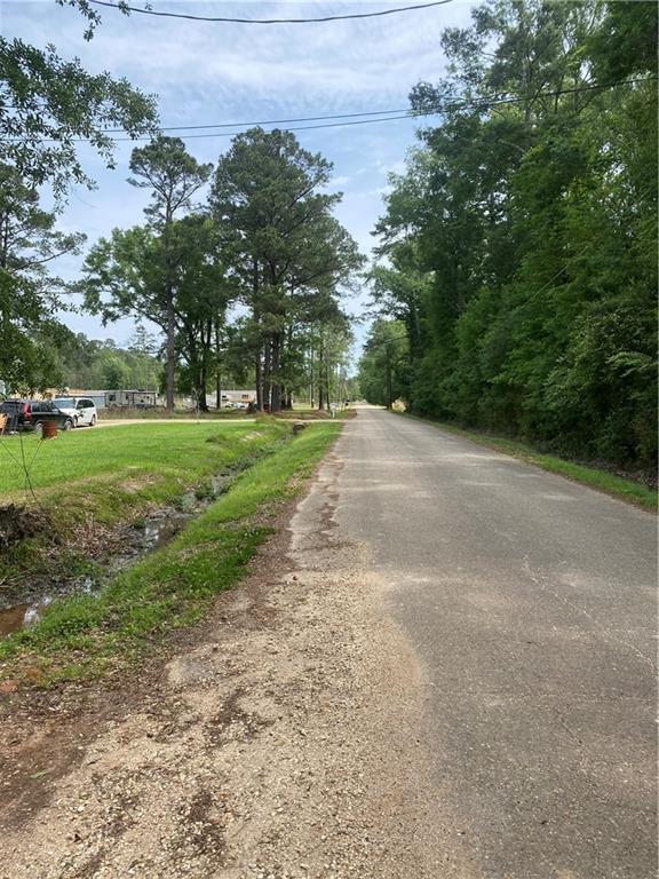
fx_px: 660
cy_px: 440
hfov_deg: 53.1
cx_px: 330
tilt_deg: -2.6
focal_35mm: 26
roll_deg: -0.7
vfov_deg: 67.3
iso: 32
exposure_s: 1/1429
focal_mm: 4.25
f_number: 1.8
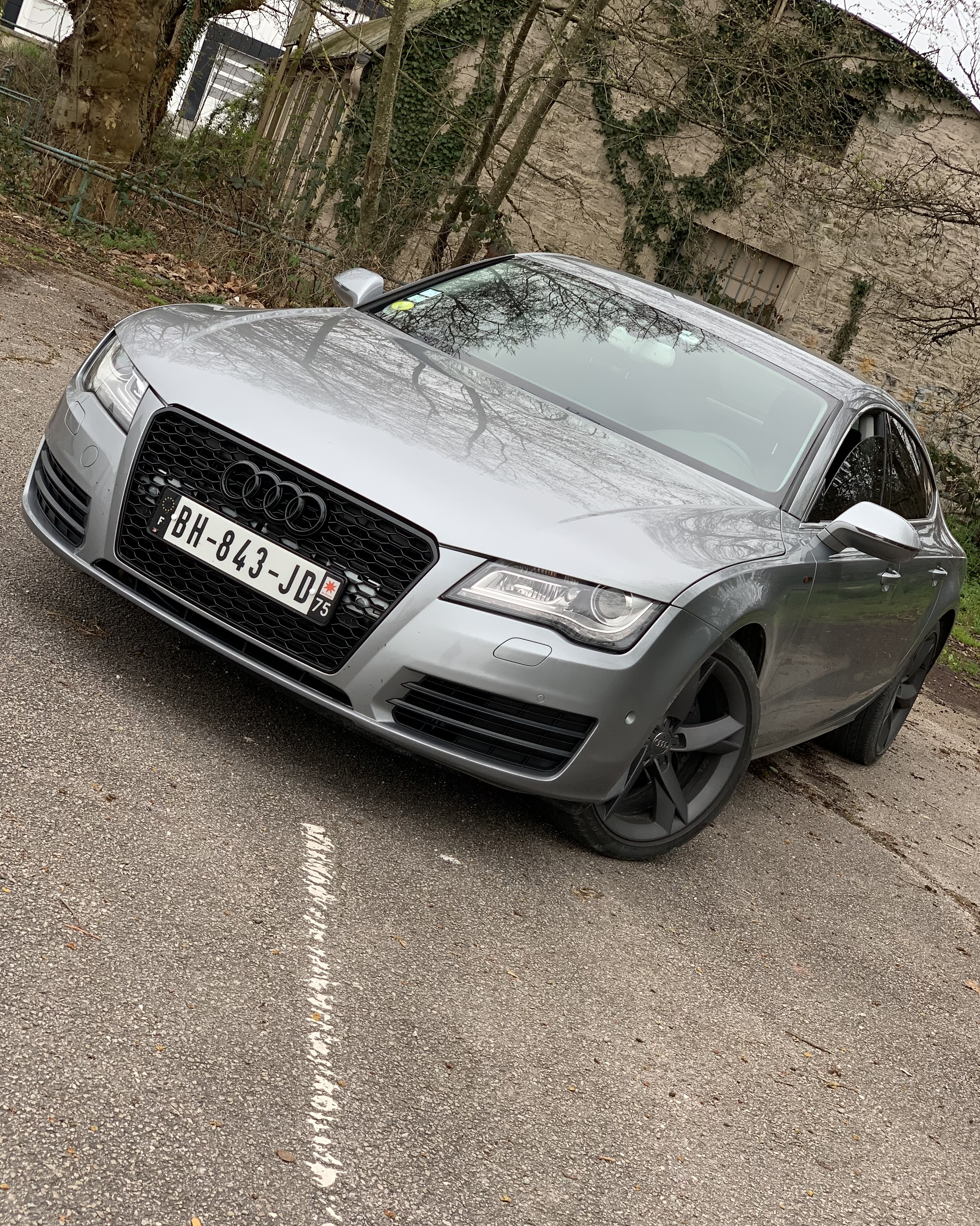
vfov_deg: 34.1
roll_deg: -22.2
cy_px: 661
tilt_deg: -11.8
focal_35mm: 55
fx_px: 1994
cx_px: 494
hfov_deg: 27.6
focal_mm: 6
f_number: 2.4
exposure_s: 1/122
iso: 16
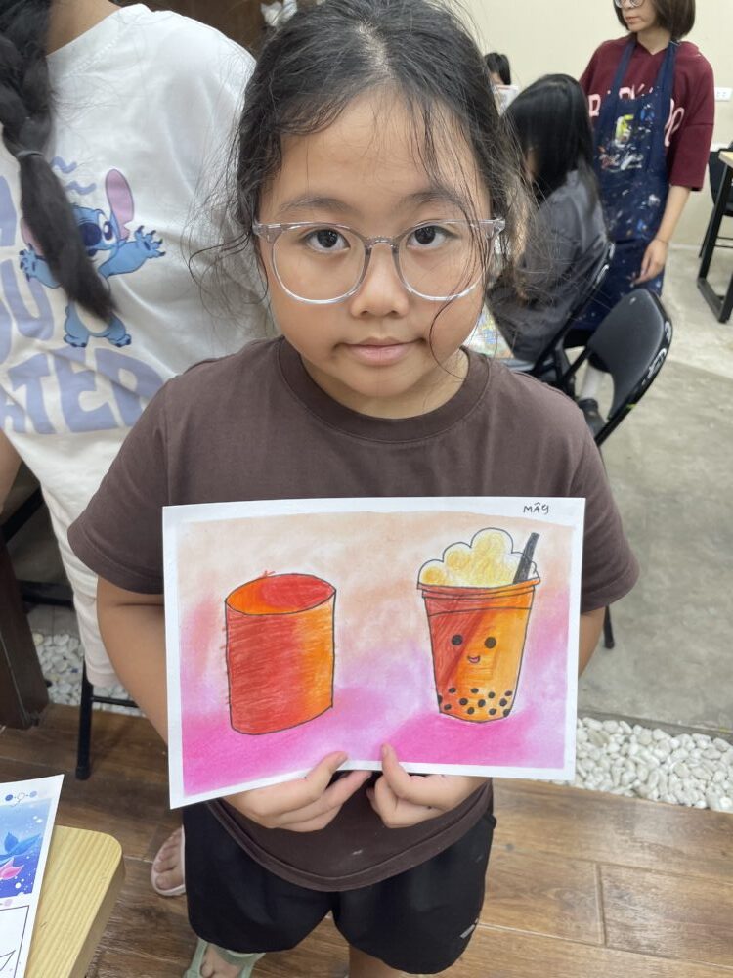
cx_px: 366
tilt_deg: -31.1
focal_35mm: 26
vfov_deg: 67.3
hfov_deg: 53.1
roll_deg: -2.5
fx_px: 734
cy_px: 489
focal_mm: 4.2
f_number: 1.6
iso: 80
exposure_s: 1/100
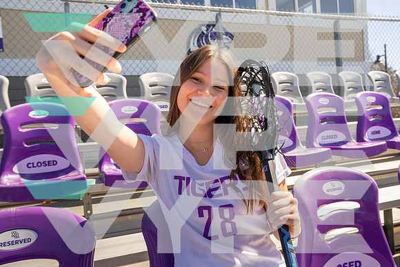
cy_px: 134
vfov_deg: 43.6
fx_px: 333
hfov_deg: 61.9
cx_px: 200
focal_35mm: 30
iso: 100
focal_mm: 30
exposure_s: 1/125
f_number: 8
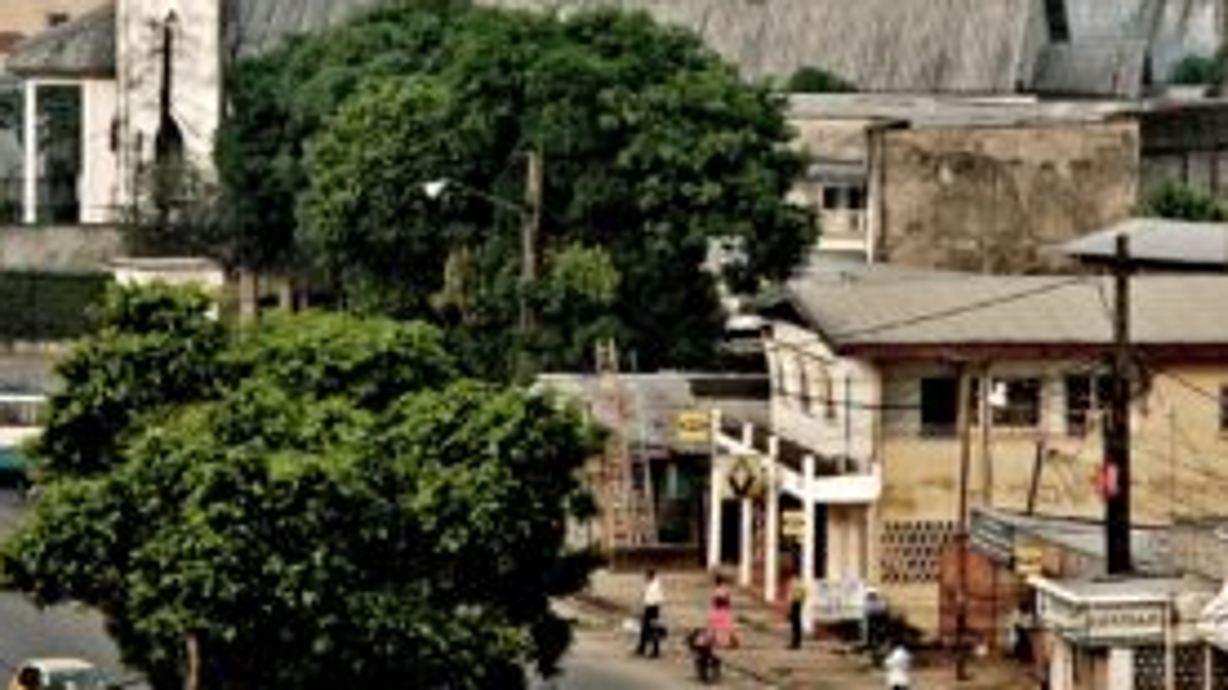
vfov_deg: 5.6
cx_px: 320
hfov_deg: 10.0
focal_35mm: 215
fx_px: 6998
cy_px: 145
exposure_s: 1/250
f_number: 8
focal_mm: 70
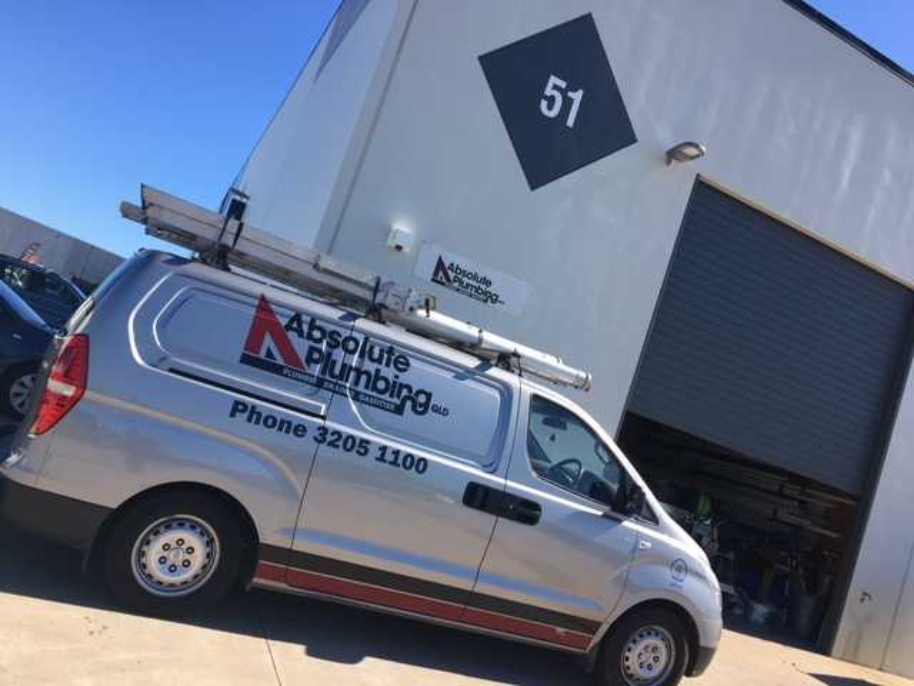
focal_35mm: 29
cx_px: 457
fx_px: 766
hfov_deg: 61.7
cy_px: 343
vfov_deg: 48.2
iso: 25
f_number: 2.2
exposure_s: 1/1012
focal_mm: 4.15
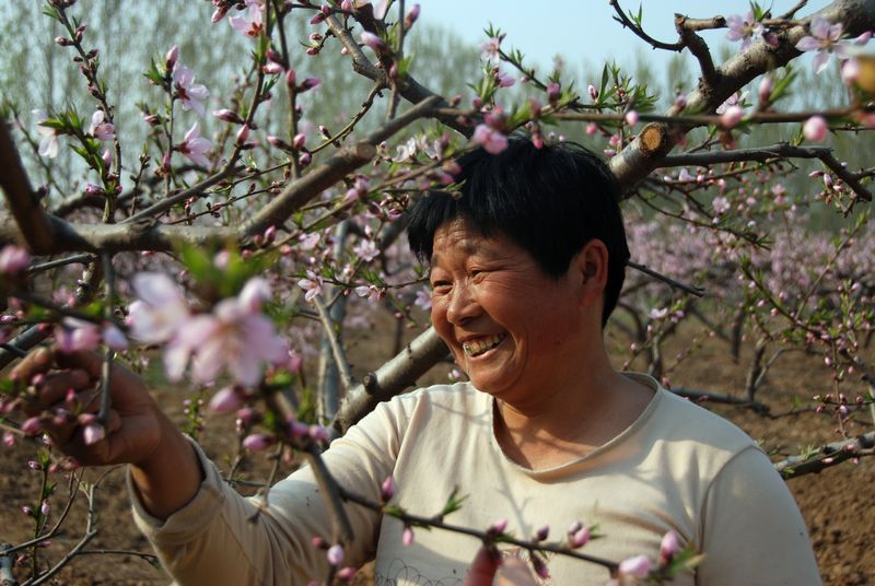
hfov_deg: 37.8
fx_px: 1278
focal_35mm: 52
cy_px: 293
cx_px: 438
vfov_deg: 25.8
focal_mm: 35
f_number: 5
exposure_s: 1/640
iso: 100
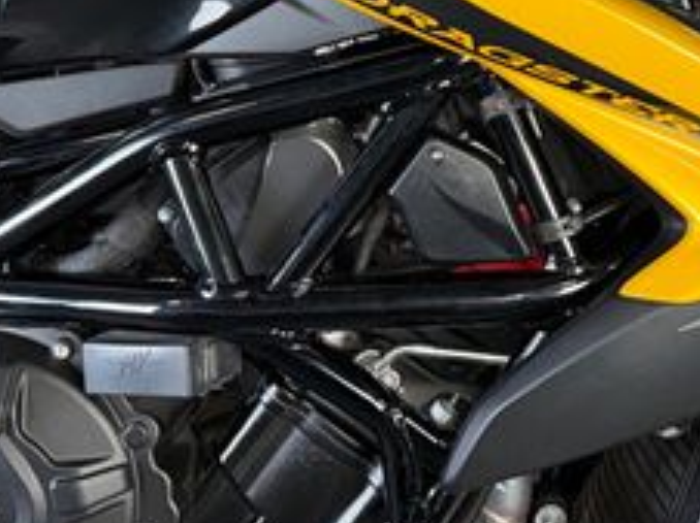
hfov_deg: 27.7
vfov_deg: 20.7
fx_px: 1374
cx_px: 604
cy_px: -28
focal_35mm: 68
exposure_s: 1/27
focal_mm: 6.76
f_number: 1.78
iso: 50
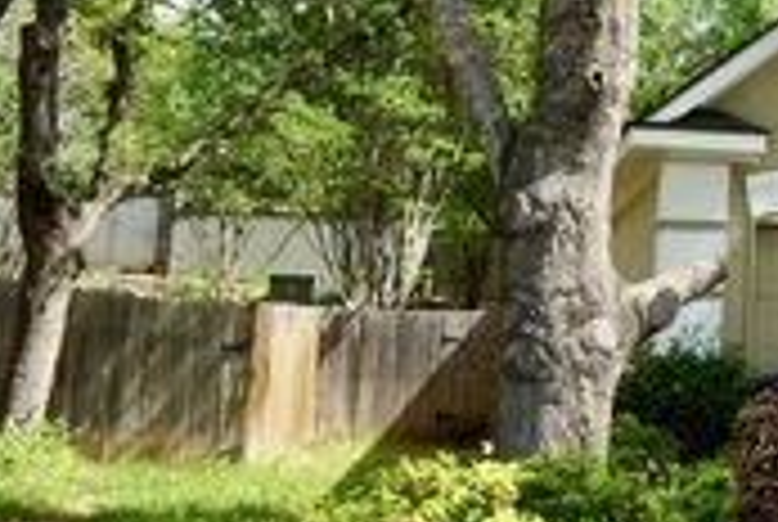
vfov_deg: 13.6
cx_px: 1390
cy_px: 4
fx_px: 2165
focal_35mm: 100
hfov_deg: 16.9
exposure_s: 1/200
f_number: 5
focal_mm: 18
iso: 100
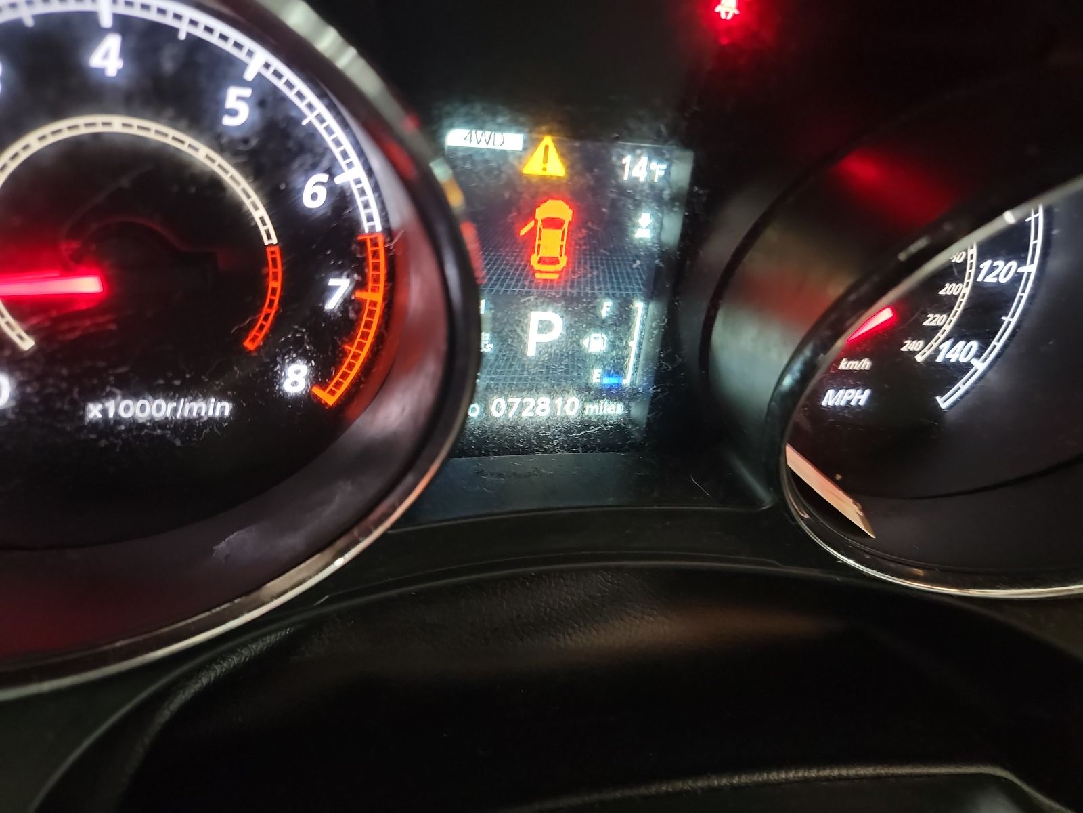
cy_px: 406
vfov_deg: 56.8
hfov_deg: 71.6
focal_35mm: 24
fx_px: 751
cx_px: 542
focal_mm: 6.7
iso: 1239
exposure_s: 1/14
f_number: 1.8
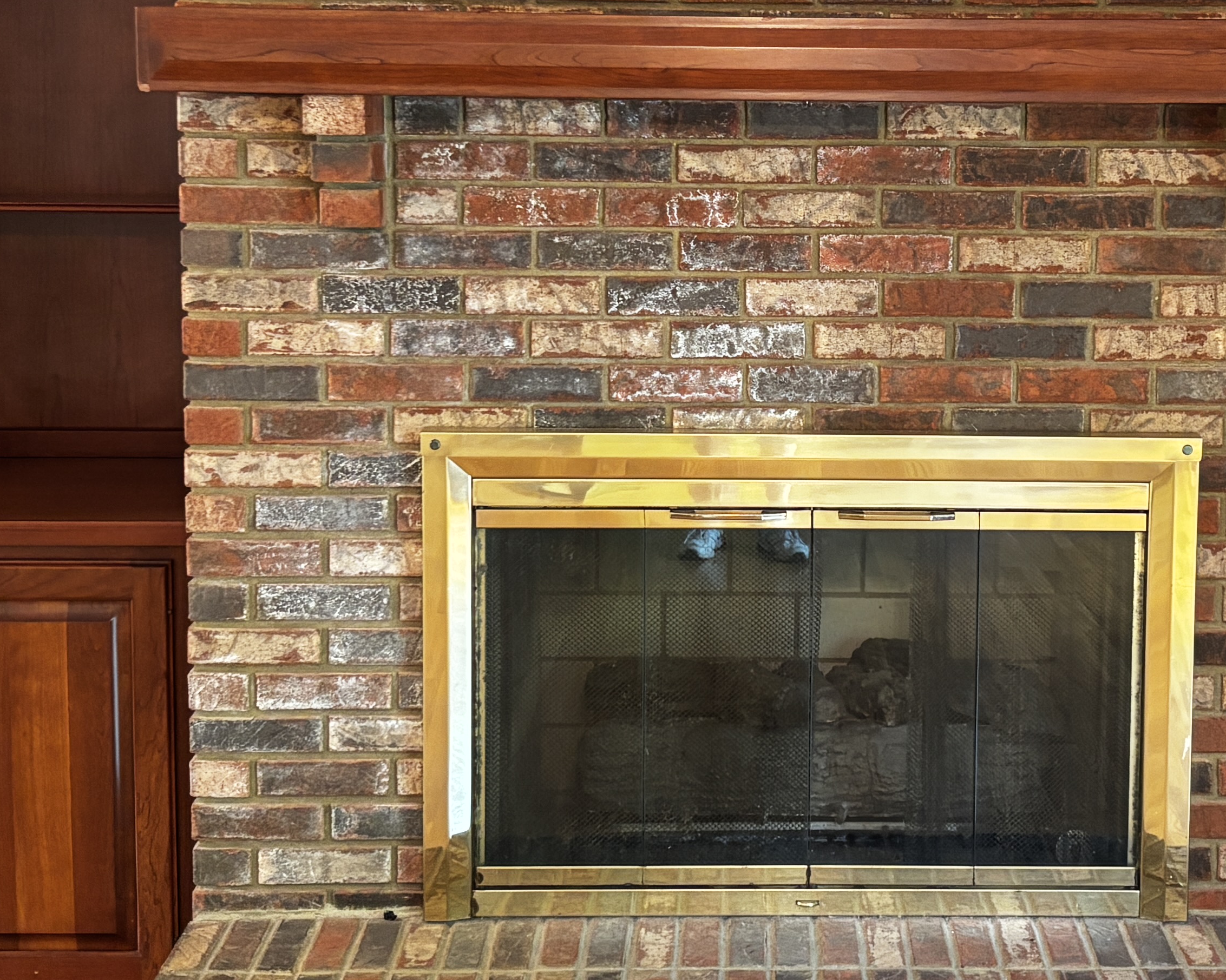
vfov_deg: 23.8
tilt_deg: -6.6
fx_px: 2322
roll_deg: -0.5
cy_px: 339
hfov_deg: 29.4
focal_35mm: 64
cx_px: 804
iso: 640
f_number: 1.6
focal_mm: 5.96
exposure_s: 1/30
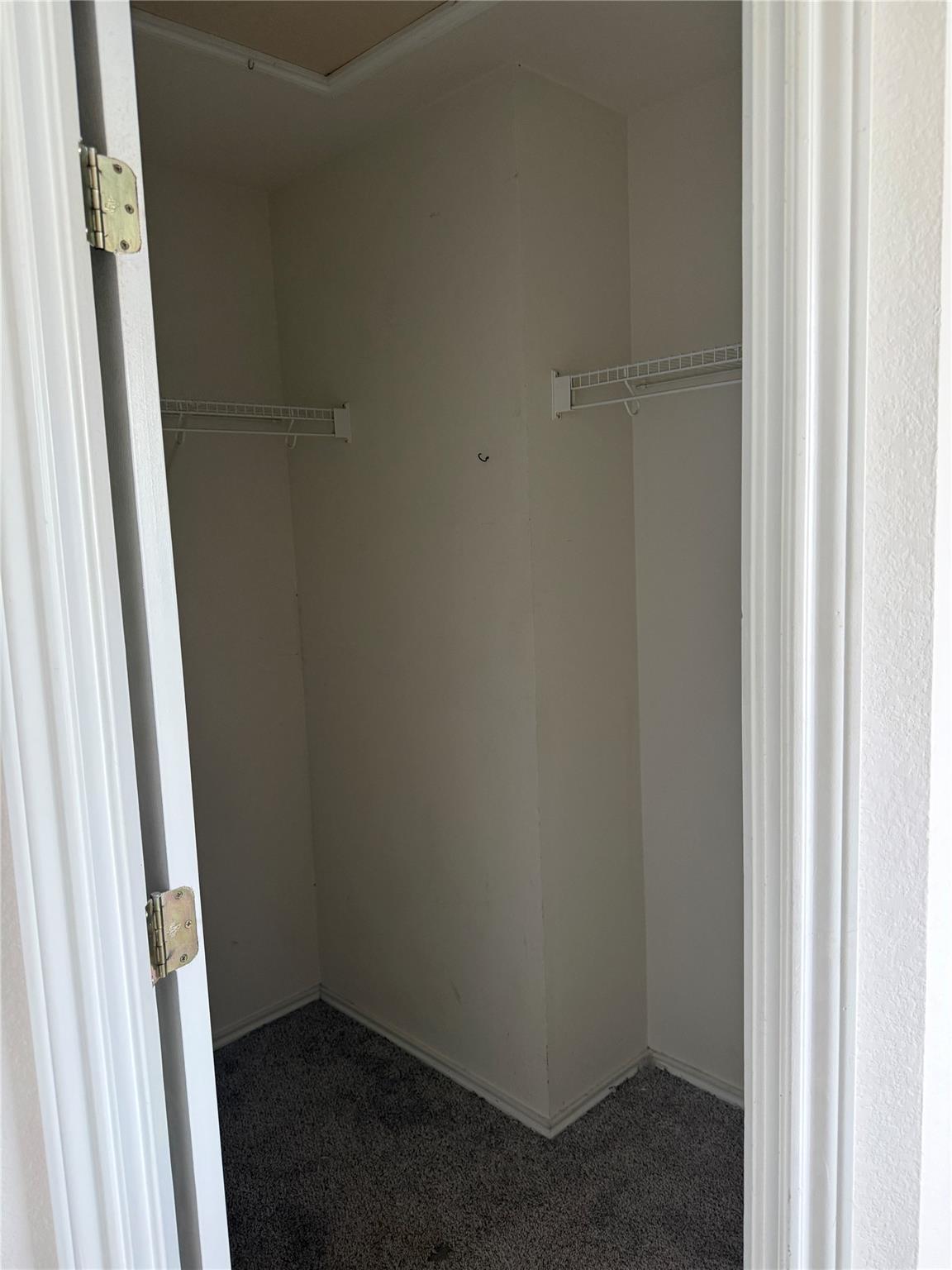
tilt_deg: -5.7
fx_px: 880
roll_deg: +2.1
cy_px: 635
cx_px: 476
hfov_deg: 56.8
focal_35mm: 24
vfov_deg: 71.6
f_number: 1.78
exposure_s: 1/60
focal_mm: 6.76
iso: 250
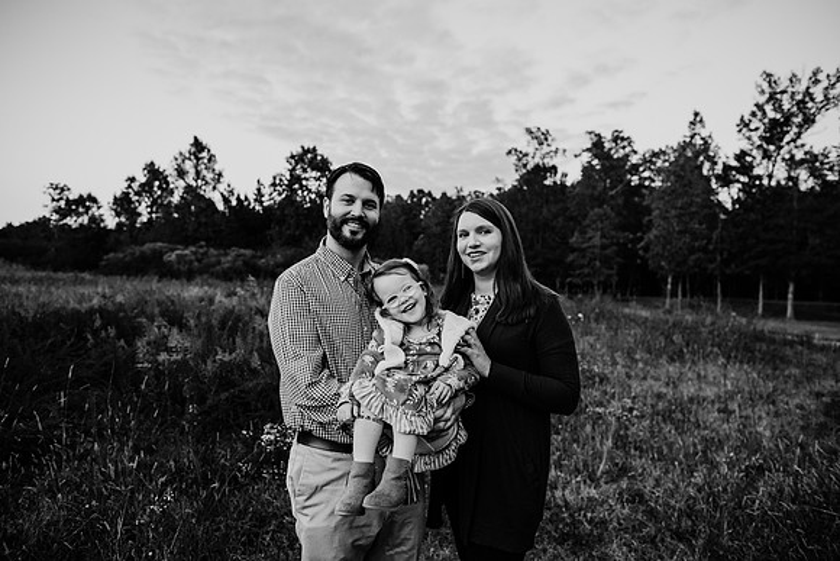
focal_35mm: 24
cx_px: 420
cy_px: 280
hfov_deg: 73.7
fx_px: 560
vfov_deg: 53.2
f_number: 2.8
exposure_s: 1/320
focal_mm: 24
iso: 640
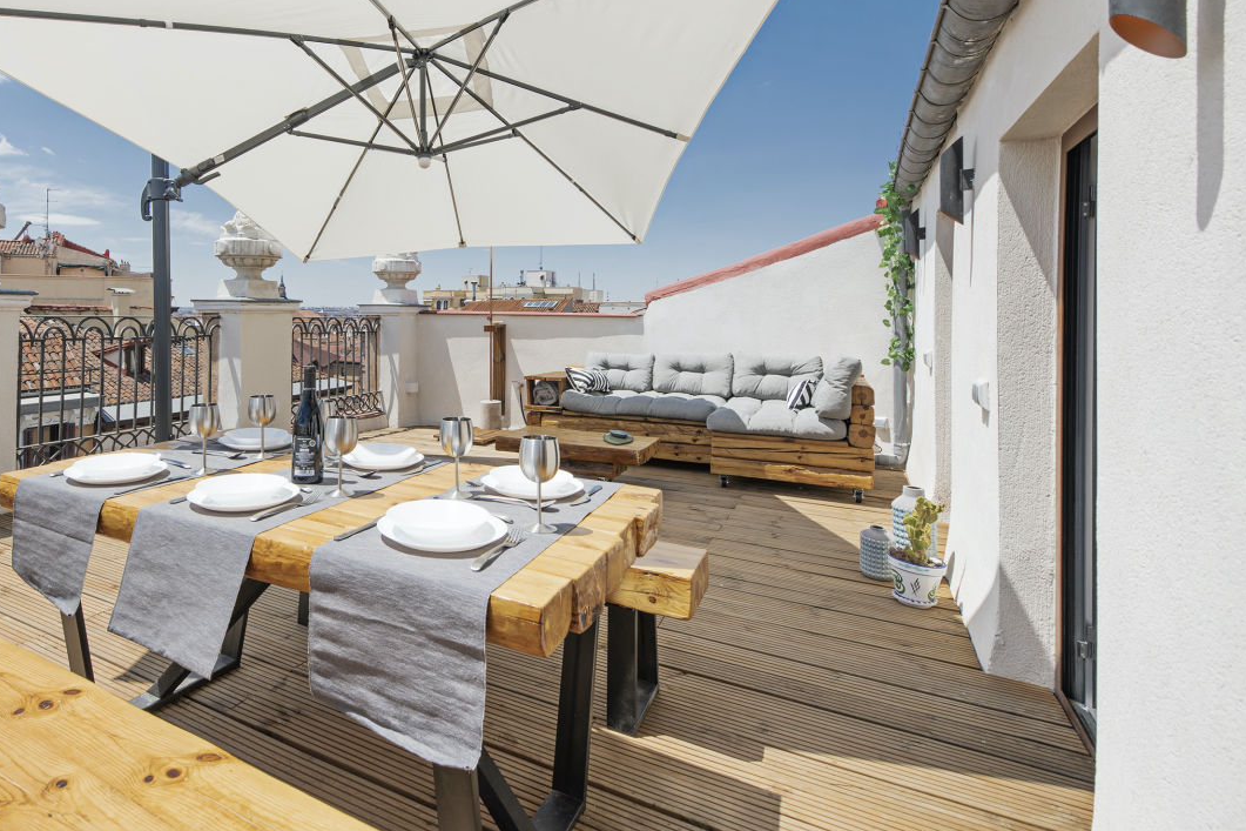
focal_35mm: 19
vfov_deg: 63.8
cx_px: 405
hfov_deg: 83.6
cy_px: 324
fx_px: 657
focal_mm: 14
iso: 100
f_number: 10
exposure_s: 1/200
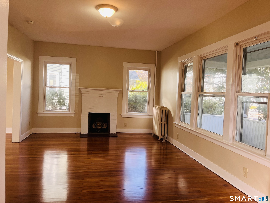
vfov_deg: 53.1
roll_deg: -2.9
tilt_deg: -1.6
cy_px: 102
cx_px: 135
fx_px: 203
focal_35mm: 26
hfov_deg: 67.3
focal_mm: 5.1
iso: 50
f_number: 1.6
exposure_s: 1/121
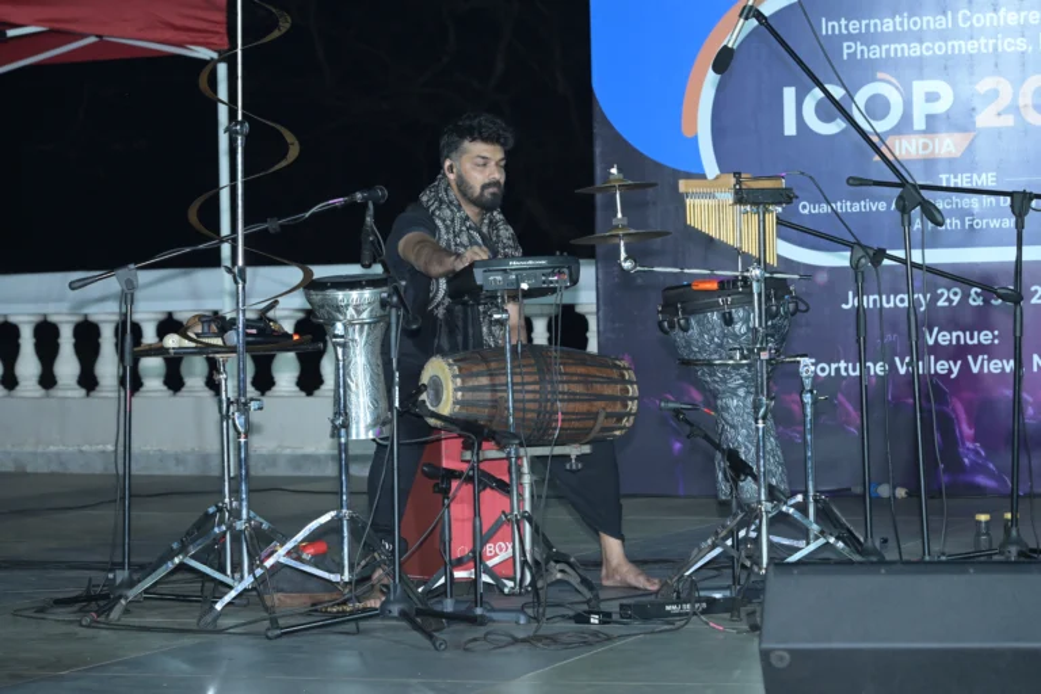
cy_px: 347
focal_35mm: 120
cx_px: 520
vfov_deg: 11.4
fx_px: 3470
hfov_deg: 17.1
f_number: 7.1
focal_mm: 120
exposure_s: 1/125
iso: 2500
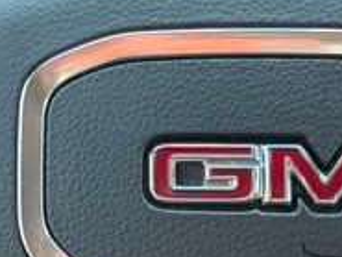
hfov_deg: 7.3
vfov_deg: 5.6
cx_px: -183
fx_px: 2620
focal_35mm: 265
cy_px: 161
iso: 100
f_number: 1.78
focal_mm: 6.76
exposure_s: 1/121
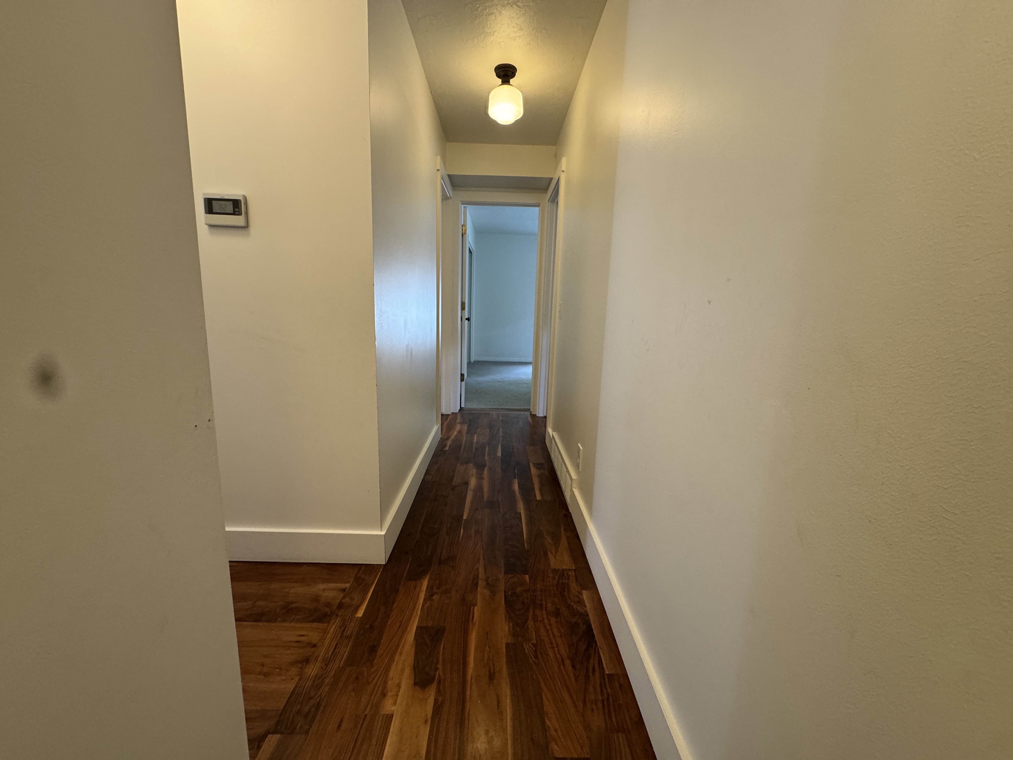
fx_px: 410
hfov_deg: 102.1
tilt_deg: -11.1
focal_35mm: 14
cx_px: 506
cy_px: 380
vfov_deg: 85.7
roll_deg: -1.6
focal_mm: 2.22
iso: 250
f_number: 2.2
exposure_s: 1/60
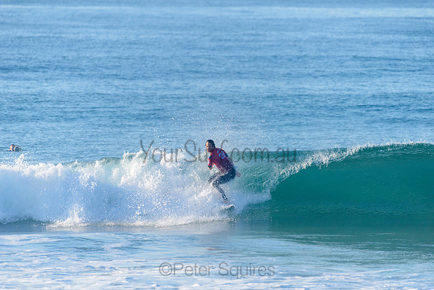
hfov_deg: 4.1
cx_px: 217
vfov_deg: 2.8
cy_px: 145
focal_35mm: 500
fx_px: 6030
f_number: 5.6
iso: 400
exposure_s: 1/2000
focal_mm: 500
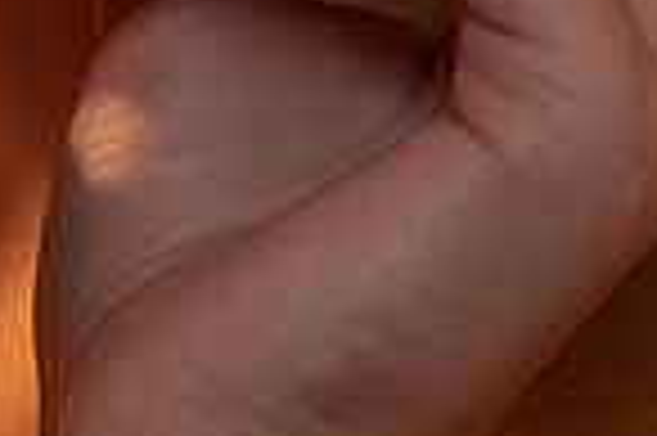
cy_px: -353
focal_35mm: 266
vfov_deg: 5.1
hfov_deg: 7.7
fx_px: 4849
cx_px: 261
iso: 400
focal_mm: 45
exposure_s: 1/100
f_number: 2.8
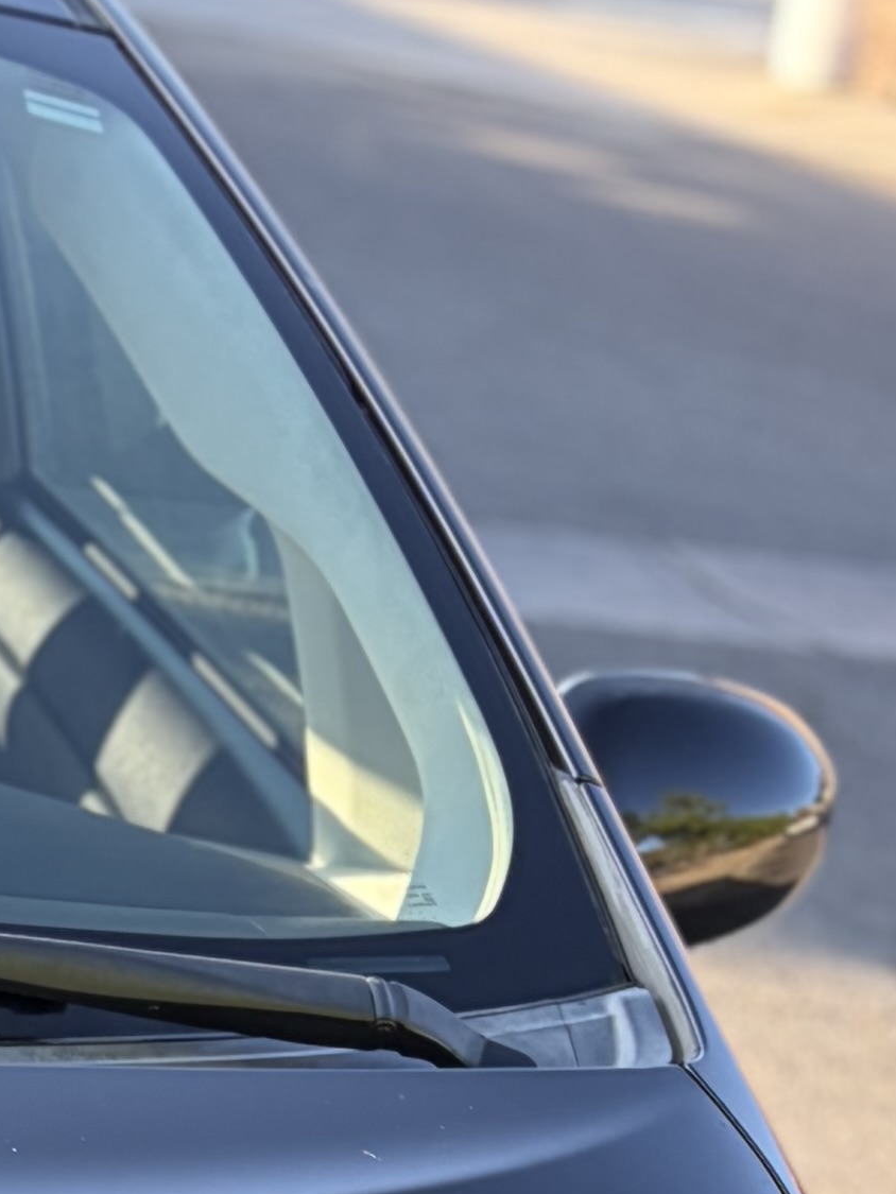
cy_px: 1989
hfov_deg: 10.5
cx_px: -755
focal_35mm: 132
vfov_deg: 13.7
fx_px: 4555
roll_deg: -8.6
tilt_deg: -27.7
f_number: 1.6
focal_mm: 5.96
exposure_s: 1/187
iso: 64
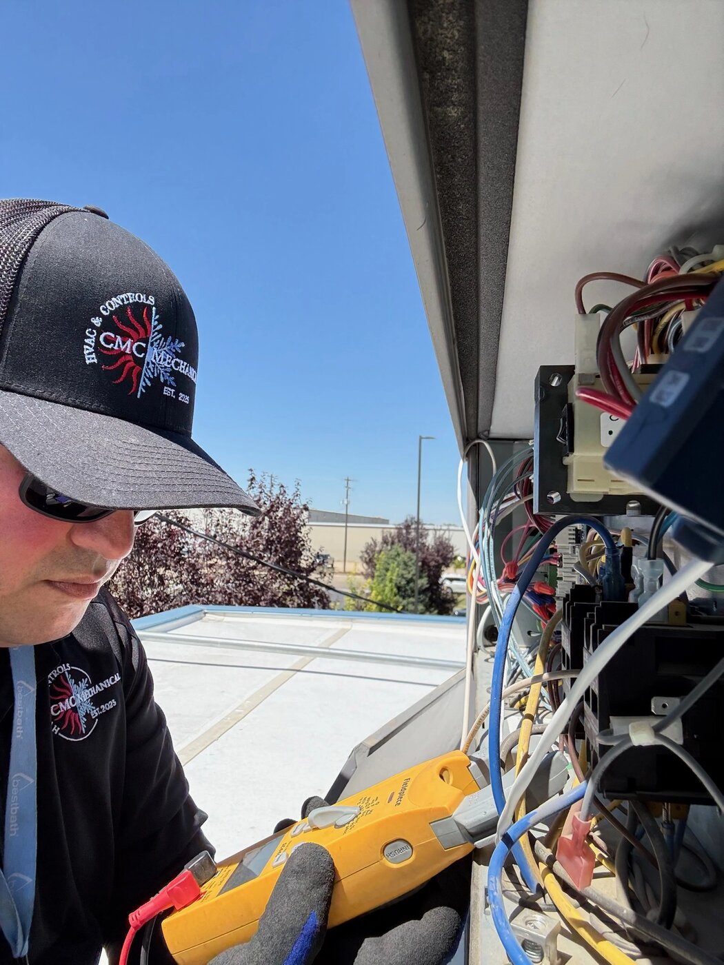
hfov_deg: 58.9
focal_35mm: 23
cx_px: 362
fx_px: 641
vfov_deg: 73.9
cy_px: 482
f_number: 1.9
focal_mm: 2.69
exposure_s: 1/1148
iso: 40
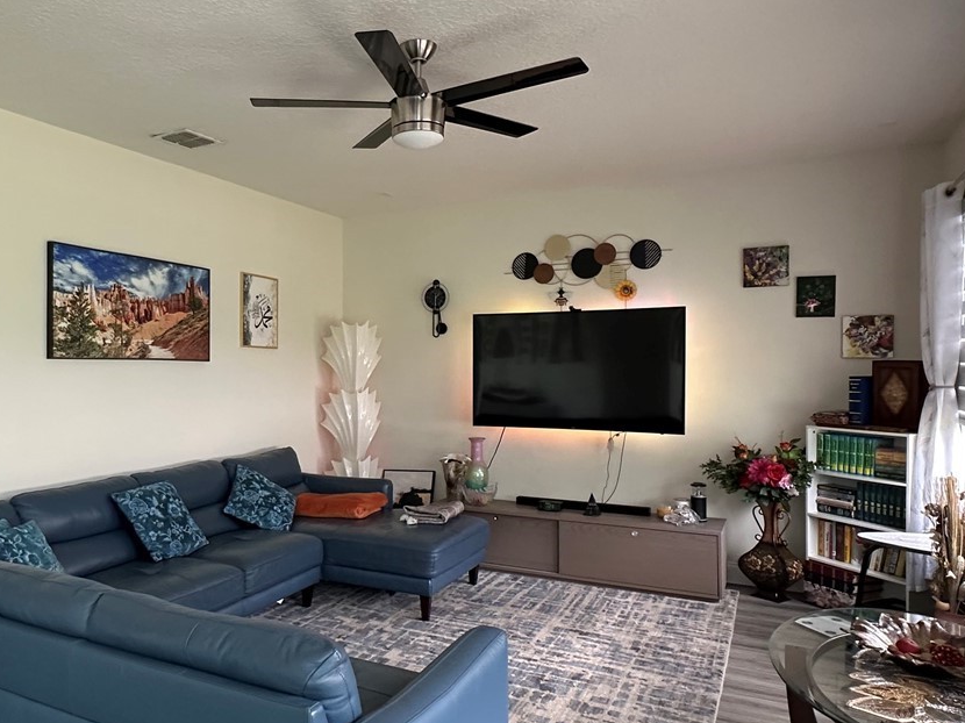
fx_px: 752
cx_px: 348
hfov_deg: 64.2
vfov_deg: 51.3
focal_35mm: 27
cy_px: 378
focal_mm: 2.22
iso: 250
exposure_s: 1/99
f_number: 2.2
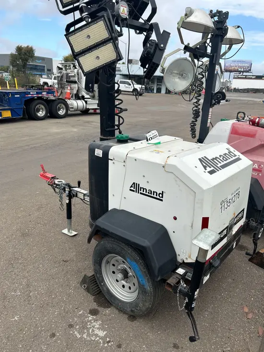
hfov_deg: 53.1
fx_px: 264
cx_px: 132
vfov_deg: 67.3
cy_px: 176
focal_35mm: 26
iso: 50
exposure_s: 1/2457
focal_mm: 5.7
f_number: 1.5
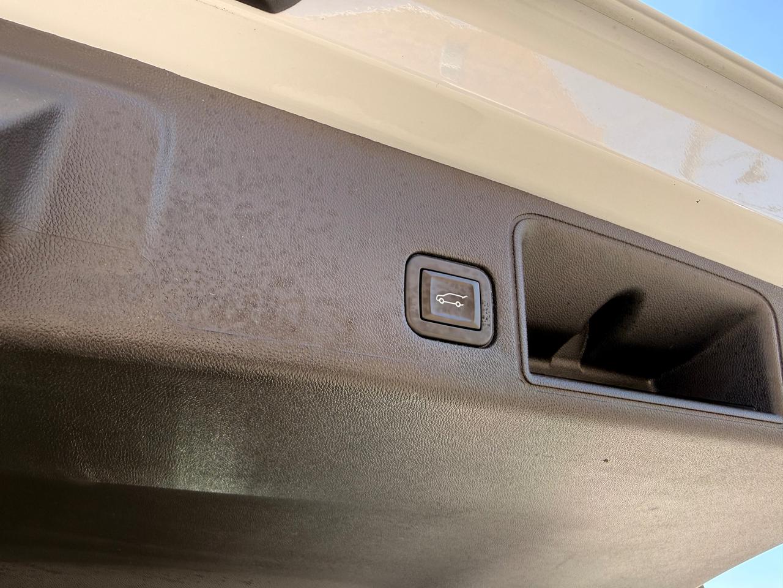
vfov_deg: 56.8
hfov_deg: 71.6
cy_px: 294
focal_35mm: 24
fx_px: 543
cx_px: 392
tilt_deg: +39.7
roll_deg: +3.9
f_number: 2.2
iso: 40
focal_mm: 2.22
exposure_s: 1/215
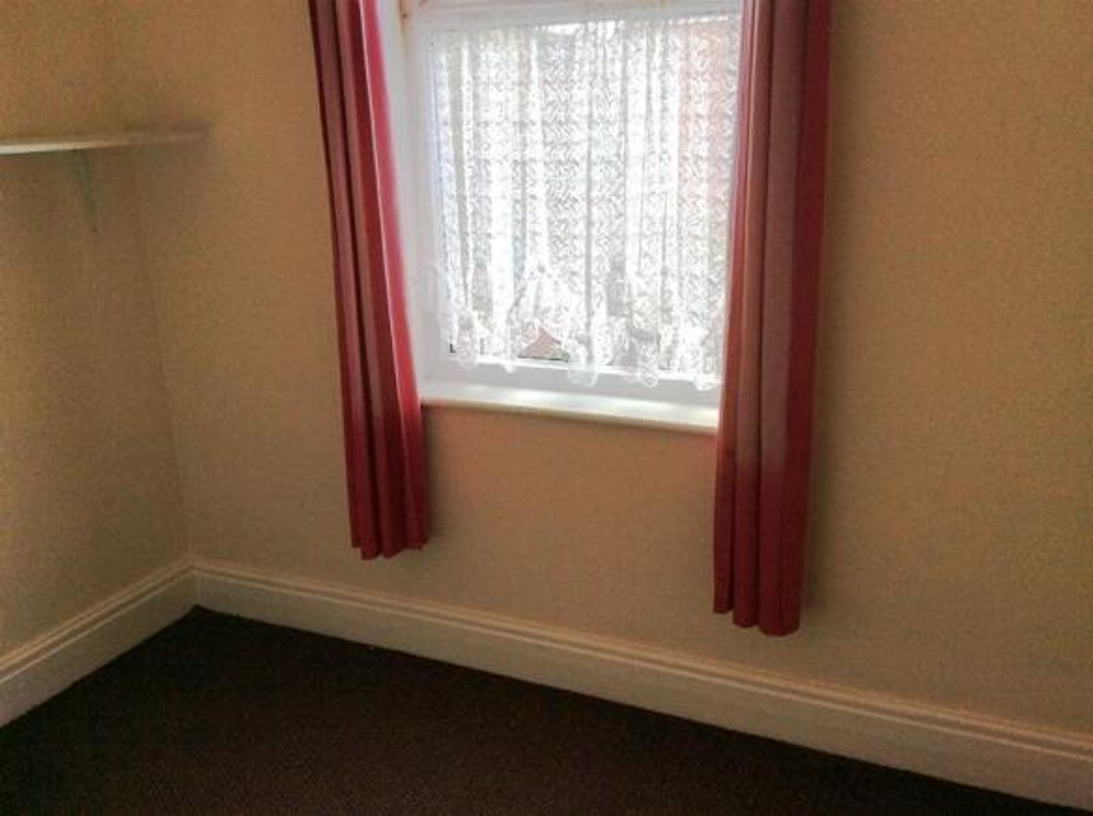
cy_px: 408
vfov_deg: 44.1
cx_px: 546
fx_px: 1009
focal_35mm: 32
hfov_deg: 56.9
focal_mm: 3.3
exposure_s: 1/131
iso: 32
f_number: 2.4
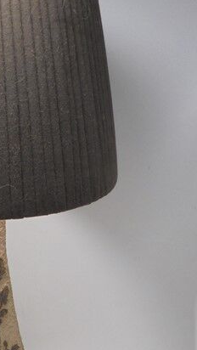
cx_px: -46
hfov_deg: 14.4
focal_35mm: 81
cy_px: 299
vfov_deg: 25.6
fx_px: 752
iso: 100
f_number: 4
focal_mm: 6.1
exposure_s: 1/80
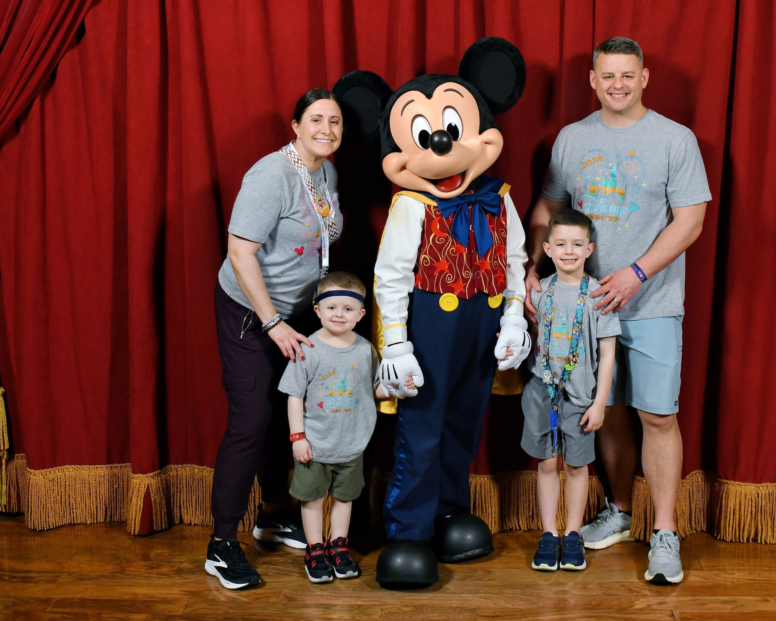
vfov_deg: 51.5
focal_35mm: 28
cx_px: 457
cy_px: 303
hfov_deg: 61.8
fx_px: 643
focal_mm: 24
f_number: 7.1
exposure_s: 1/125
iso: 400
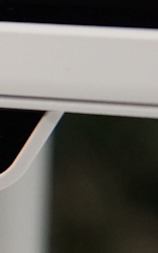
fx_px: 1508
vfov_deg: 9.6
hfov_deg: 5.7
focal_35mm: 219
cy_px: 90
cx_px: -250
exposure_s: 1/320
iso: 1250
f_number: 3.2
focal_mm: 30
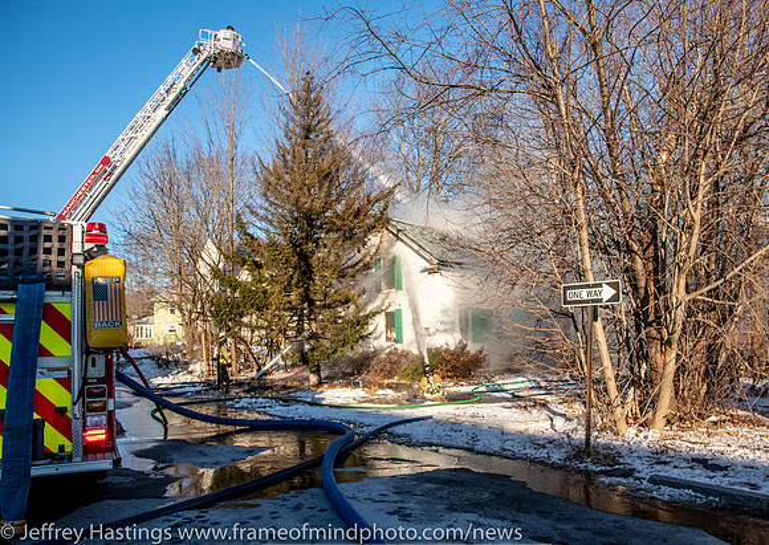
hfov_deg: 65.5
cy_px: 297
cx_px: 435
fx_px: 595
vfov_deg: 49.2
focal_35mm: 27
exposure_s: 1/6400
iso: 1000
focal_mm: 16
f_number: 4.5
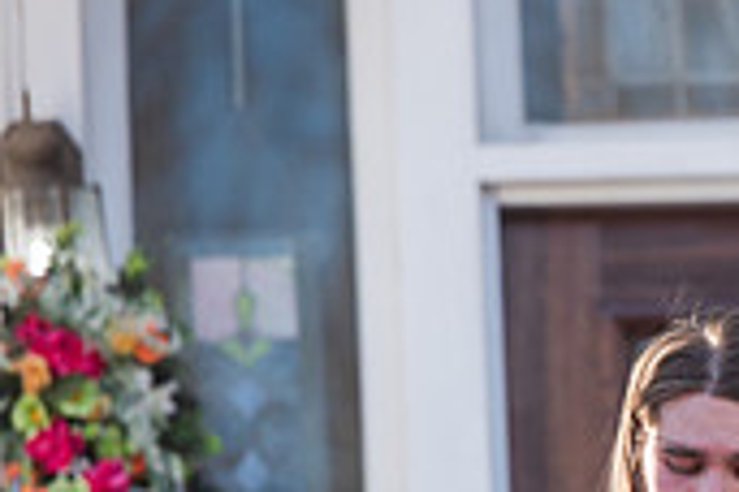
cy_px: 684
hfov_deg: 3.5
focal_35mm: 594
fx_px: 12193
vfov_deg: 2.3
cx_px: 1042
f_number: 3.5
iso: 100
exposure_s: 1/400
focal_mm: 175
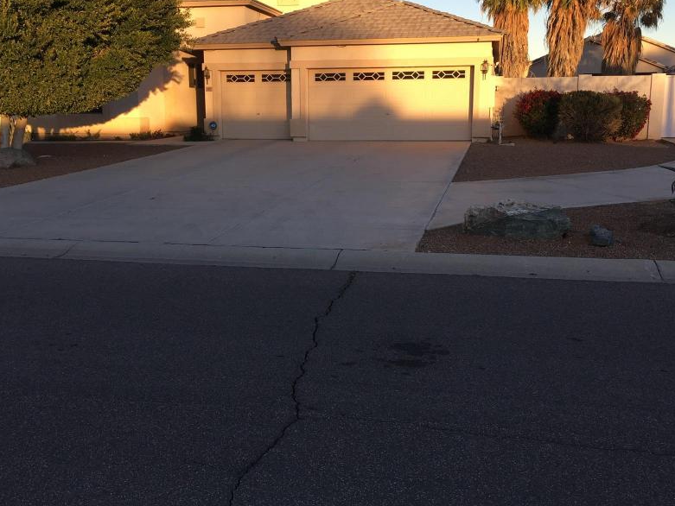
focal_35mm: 38
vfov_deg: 37.7
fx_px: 741
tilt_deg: -9.3
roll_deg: +0.4
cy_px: 230
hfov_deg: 49.0
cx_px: 332
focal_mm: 4.15
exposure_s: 1/331
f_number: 2.2
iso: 25
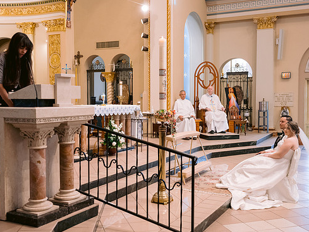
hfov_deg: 44.8
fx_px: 375
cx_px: 158
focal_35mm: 42
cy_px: 114
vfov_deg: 34.4
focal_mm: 35
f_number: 4
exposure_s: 1/100
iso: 1600
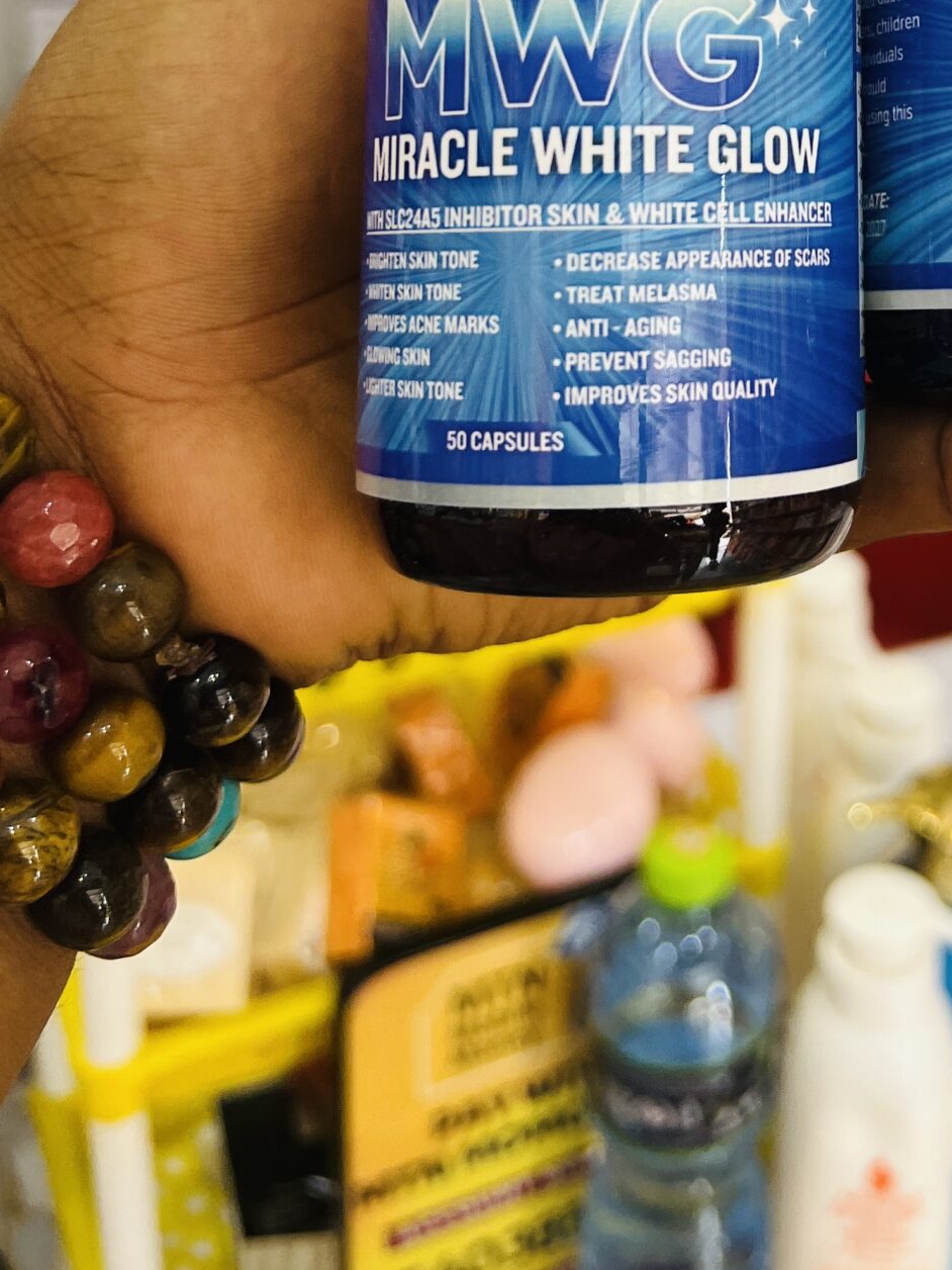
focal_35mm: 53
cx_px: 826
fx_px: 1943
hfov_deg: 26.7
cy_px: -20
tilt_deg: -14.7
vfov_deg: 33.0
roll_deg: -1.4
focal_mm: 5.7
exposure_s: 1/121
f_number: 1.5
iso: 125
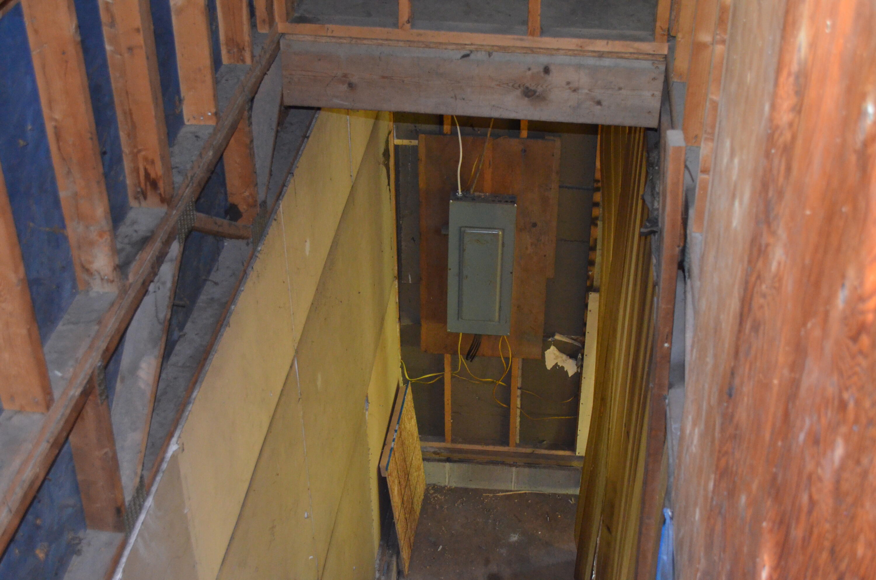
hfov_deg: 41.2
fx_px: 1166
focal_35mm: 48
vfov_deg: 28.0
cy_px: 290
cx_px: 438
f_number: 4.8
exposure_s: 1/60
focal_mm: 32
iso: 3200
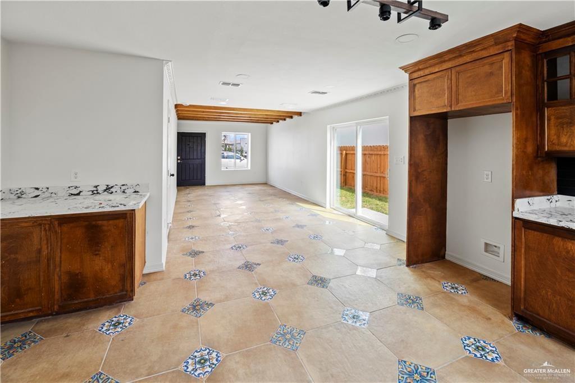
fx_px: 224
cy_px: 192
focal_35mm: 14
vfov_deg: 81.2
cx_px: 288
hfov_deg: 104.3
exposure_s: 1/15
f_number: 9
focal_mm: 14
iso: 400
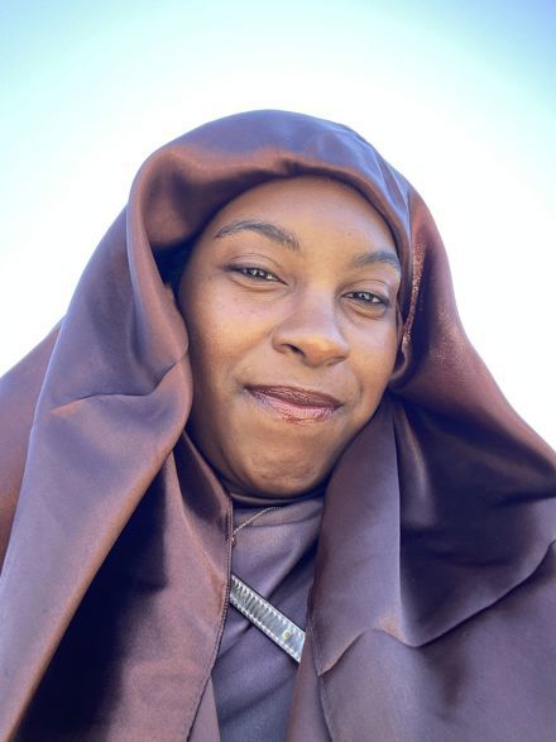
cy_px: 371
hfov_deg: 46.8
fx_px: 643
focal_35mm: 30
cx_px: 278
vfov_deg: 60.0
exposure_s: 1/122
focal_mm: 2.71
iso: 50
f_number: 2.2
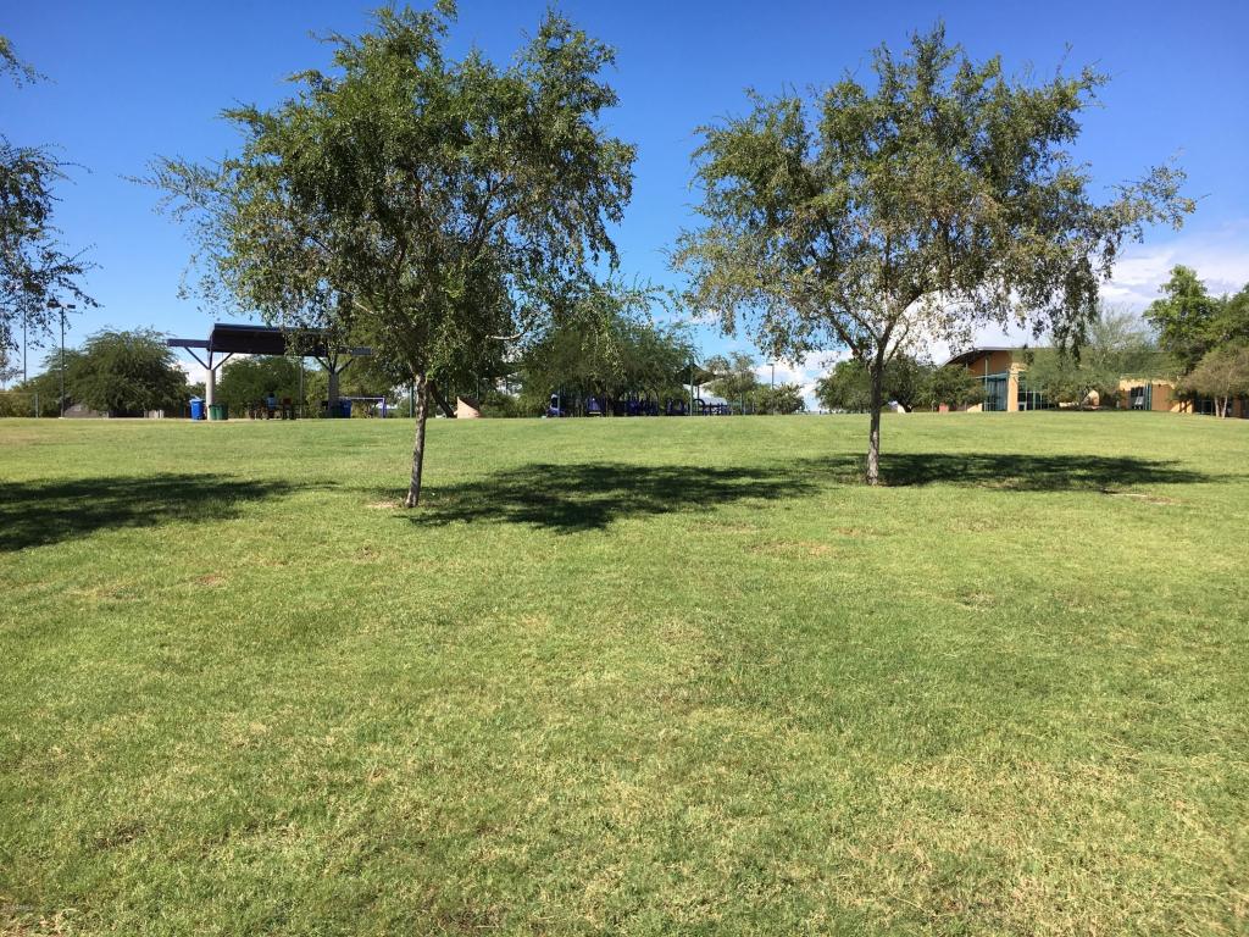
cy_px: 468
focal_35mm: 29
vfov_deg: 48.2
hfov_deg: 61.7
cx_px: 624
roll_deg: -1.1
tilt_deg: -4.6
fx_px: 1046
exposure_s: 1/1570
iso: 25
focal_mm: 4.15
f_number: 2.2
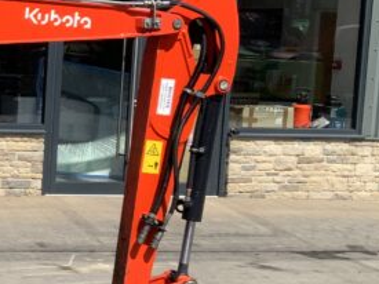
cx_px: -200
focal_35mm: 108
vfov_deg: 13.7
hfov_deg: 16.5
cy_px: 152
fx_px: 1182
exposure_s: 1/1848
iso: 16
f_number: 1.8
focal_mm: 3
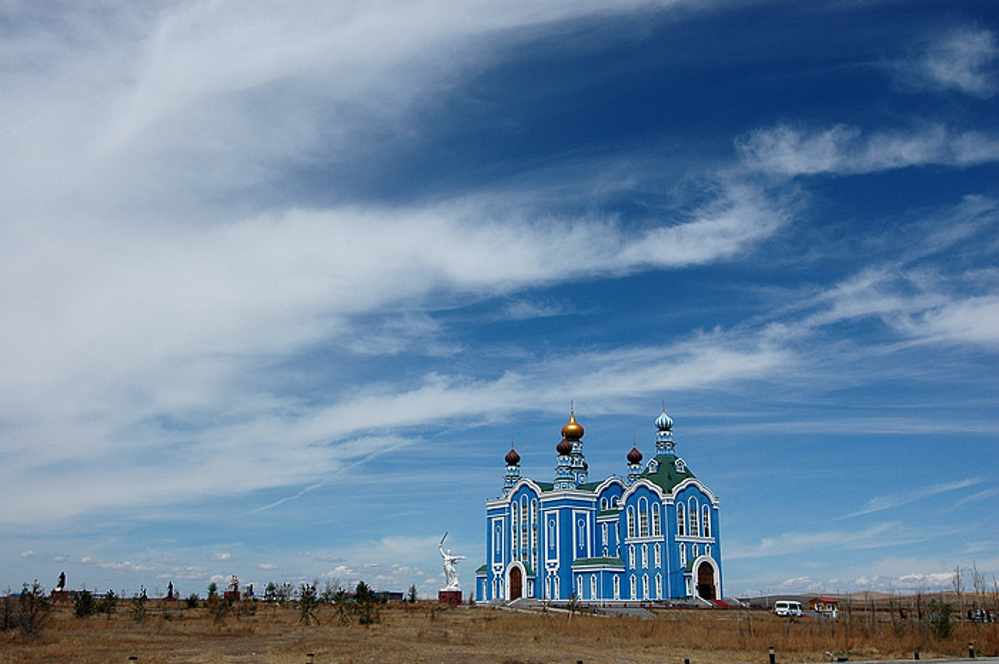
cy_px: 332
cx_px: 500
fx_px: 998
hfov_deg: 53.2
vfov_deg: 36.8
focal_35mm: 36
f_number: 11
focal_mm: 24
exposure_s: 1/640
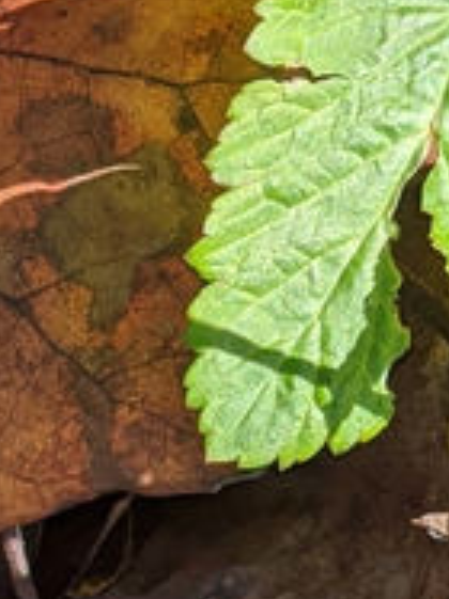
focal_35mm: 148
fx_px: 2563
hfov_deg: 10.0
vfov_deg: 13.3
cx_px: 375
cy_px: 160
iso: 66
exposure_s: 1/1232
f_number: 1.8
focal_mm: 4.44
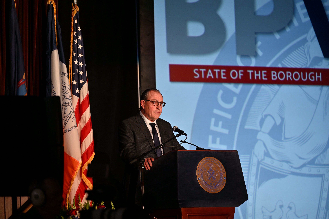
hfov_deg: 10.3
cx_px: 164
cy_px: 110
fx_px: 1828
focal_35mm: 200
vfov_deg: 6.9
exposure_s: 1/125
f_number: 2.8
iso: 360
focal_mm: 200
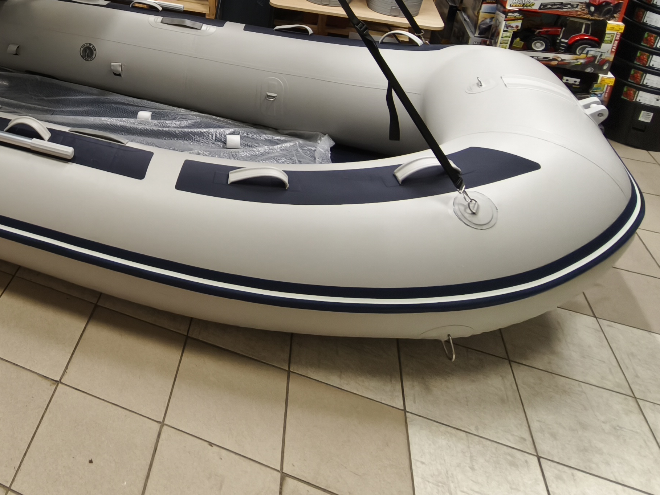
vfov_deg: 37.9
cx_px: 72
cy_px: -8
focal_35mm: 33
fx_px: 629
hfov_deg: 49.6
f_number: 2.2
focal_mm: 1.91
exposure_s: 1/33.3
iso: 160
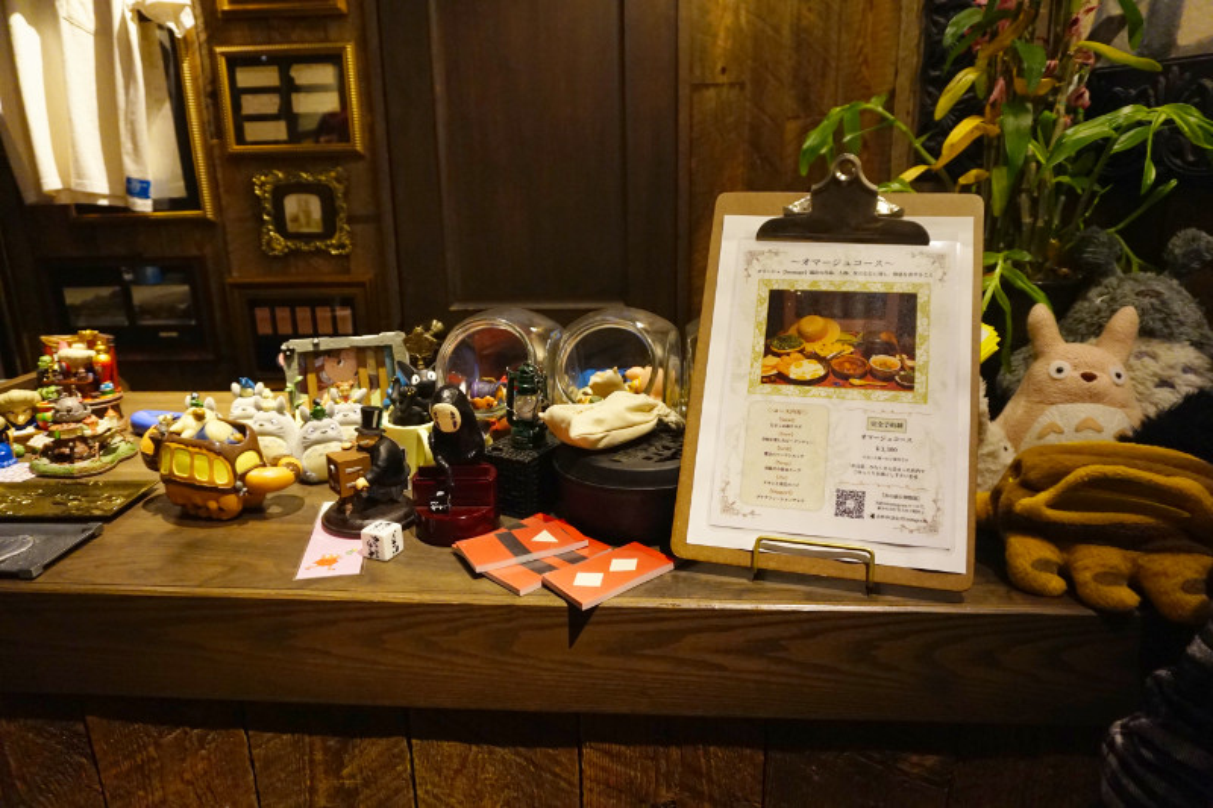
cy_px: 404
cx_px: 606
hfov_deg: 73.8
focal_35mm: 24
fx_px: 808
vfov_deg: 53.1
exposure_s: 1/60
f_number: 4
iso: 2000
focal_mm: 16
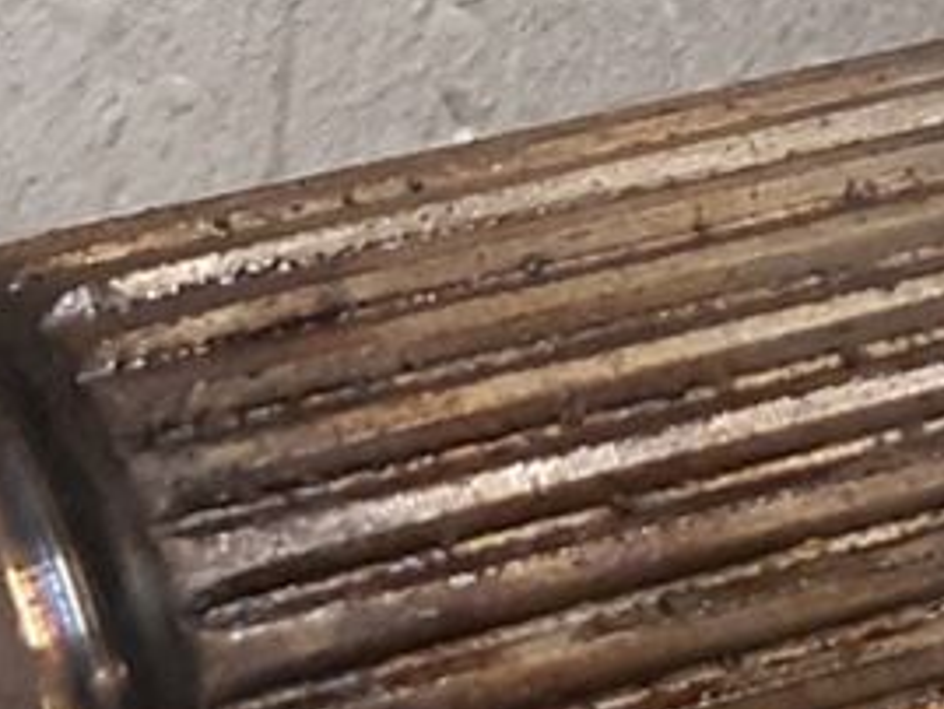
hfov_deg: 9.9
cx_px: 1035
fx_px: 5402
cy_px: 425
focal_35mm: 198
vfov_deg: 7.5
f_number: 1.7
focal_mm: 3.93
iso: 250
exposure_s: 1/50
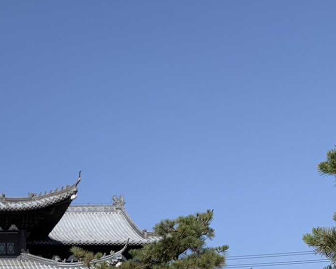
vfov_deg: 20.1
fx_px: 726
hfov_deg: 22.8
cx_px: -116
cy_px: 288
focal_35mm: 73
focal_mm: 4.25
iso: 25
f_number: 1.8
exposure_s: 1/3289
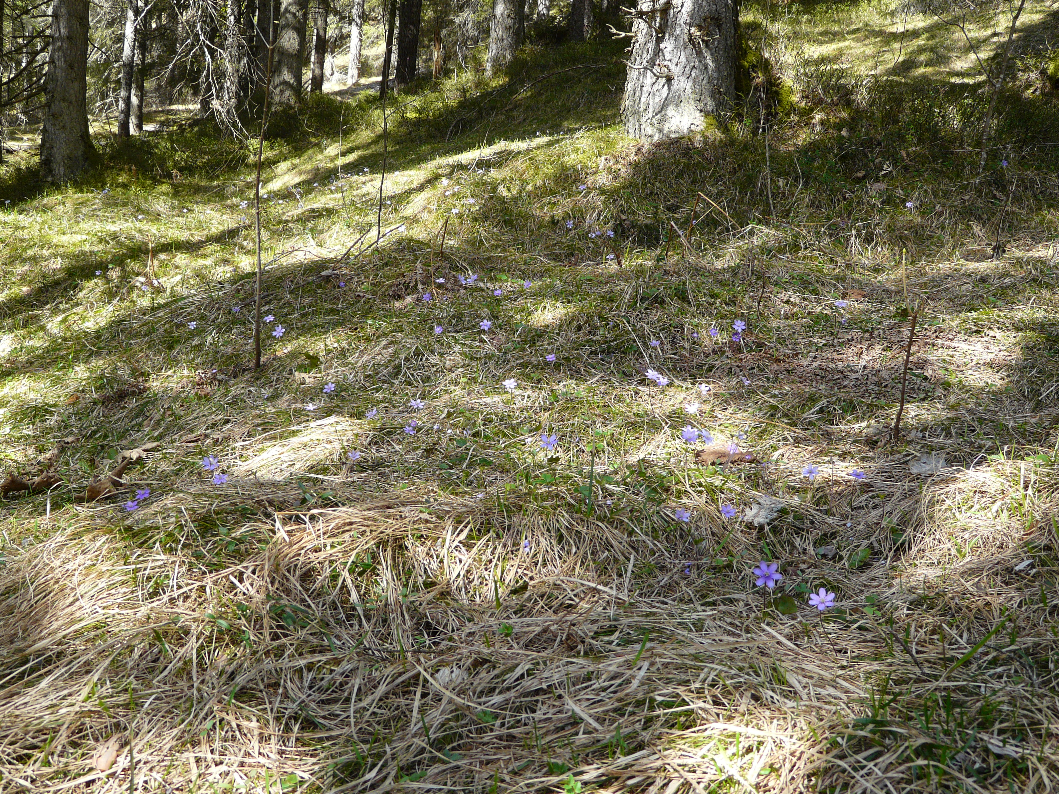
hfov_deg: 46.8
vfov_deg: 36.0
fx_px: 1224
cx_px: 519
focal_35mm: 40
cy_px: 390
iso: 100
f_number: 3.2
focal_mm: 6.4
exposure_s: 1/100
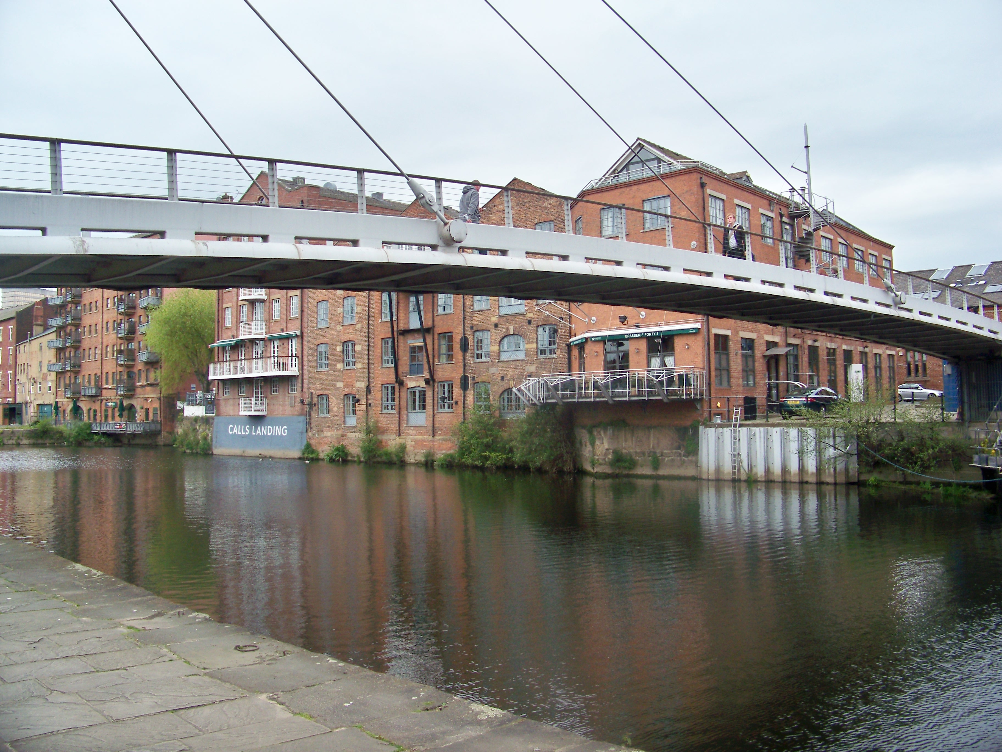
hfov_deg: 55.4
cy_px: 376
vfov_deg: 42.9
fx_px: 955
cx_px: 501
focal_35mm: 33
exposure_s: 1/400
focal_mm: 5.85
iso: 125
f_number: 2.8
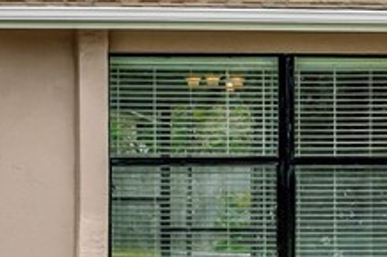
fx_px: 2716
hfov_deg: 8.0
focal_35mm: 253
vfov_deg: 5.4
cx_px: -111
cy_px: 125
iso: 200
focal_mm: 32.5
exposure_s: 1/2500
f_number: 5.6
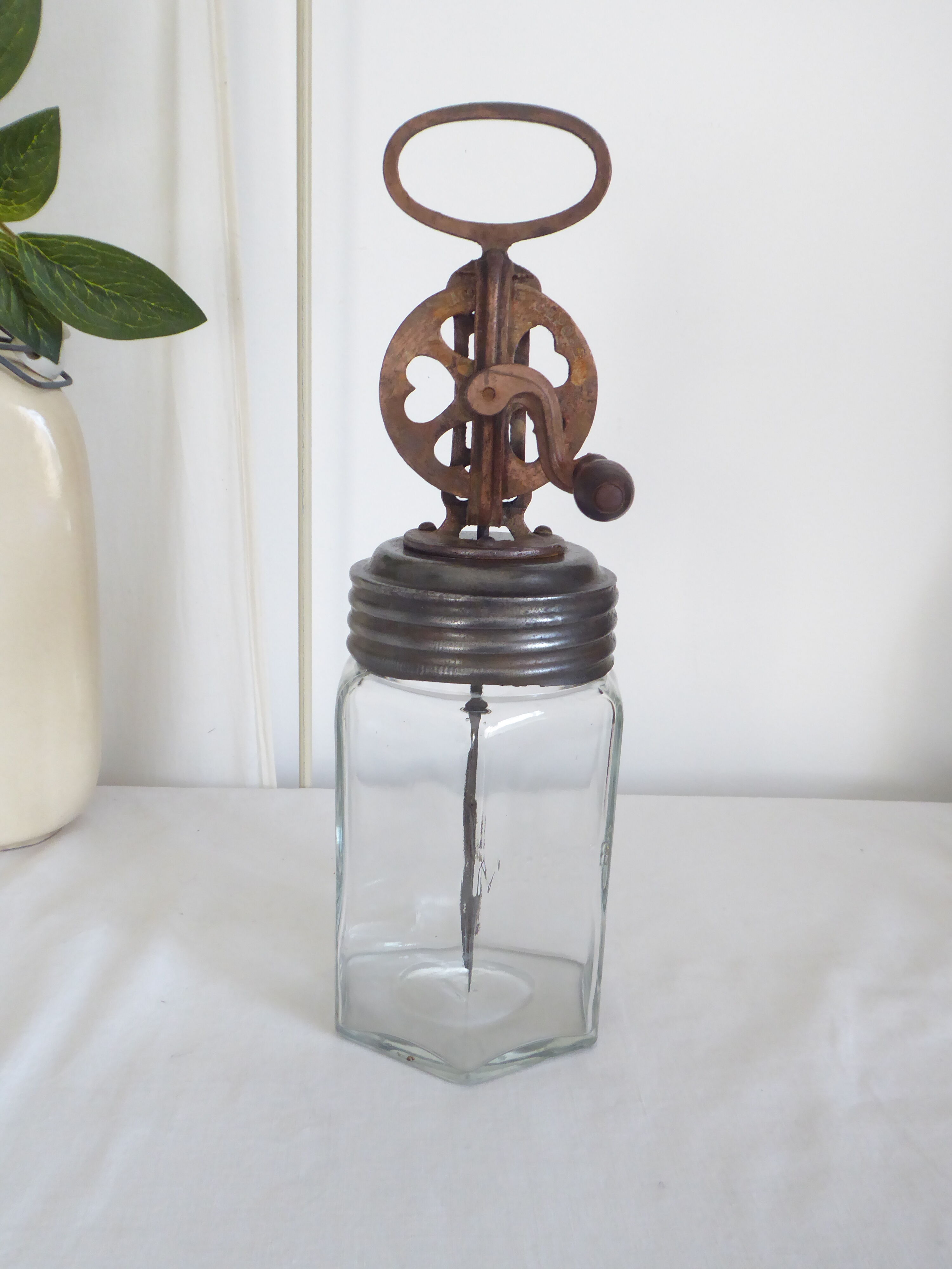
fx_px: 1173
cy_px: 634
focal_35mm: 32
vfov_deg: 56.8
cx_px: 476
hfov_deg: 44.2
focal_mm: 5.4
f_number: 3.5
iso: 400
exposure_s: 1/50
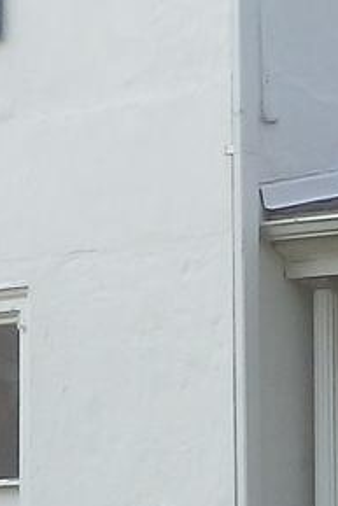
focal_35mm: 221
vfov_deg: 9.3
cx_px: 331
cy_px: 252
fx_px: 3108
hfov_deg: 6.2
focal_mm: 5.5
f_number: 9.4
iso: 125
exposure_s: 1/125
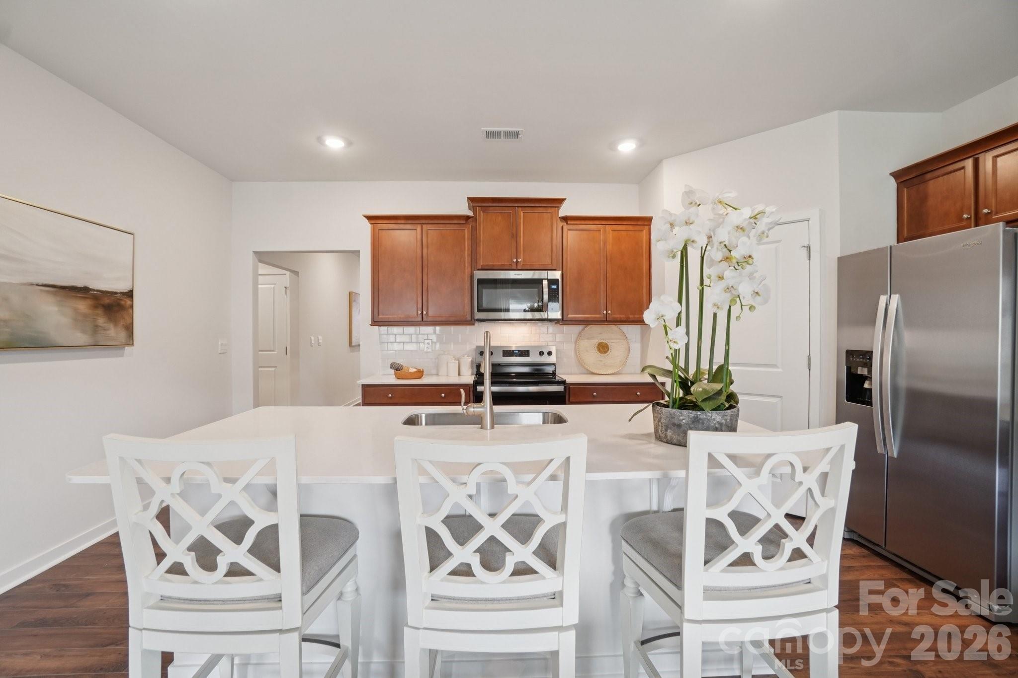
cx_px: 509
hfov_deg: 100.4
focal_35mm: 15
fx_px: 424
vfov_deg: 77.3
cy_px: 339
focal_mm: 10
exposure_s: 1/13
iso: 400
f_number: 8
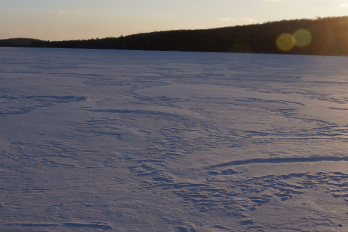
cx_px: 157
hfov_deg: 36.9
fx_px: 522
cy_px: 73
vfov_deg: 24.9
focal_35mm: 54
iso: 100
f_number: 6.3
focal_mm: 18
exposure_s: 1/160
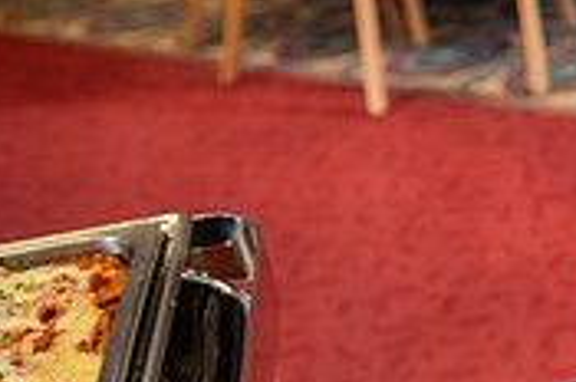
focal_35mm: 113
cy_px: 341
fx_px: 1805
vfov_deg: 12.0
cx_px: 928
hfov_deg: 16.2
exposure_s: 1/125
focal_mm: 34
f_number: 3.5
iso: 500
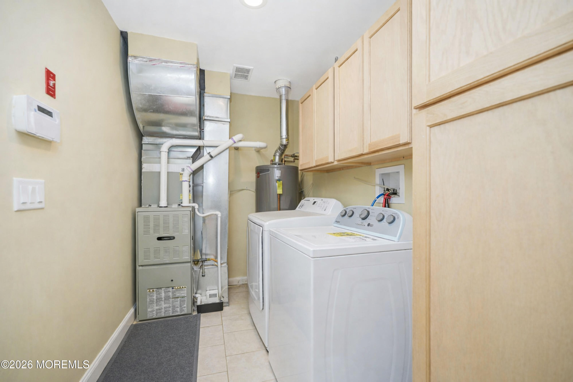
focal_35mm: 16
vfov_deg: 73.7
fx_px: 255
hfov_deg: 96.7
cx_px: 286
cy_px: 191
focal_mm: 16
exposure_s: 1/15
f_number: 4
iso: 64
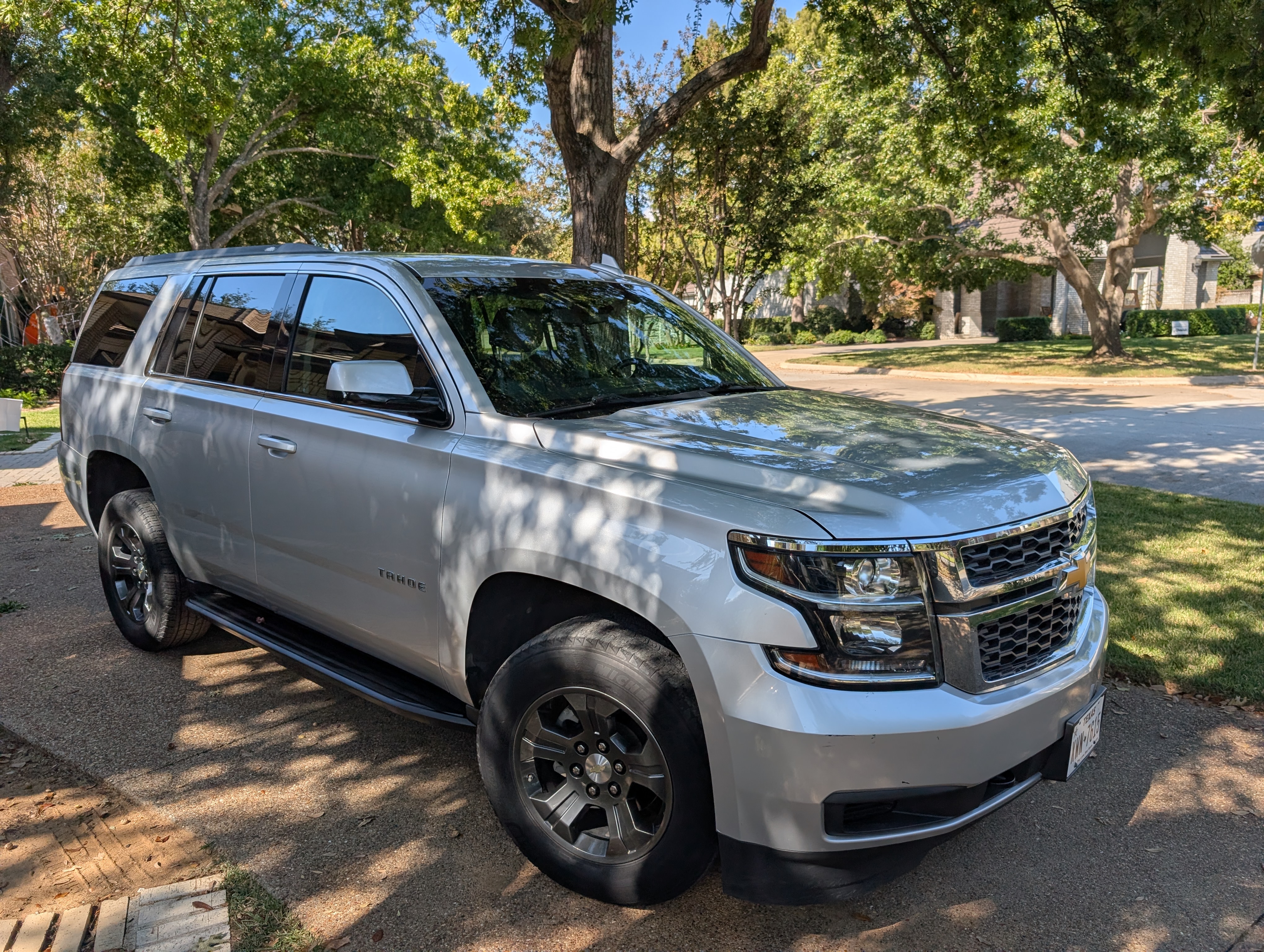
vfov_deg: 56.9
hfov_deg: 71.5
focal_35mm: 24
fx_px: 878
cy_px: 476
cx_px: 632
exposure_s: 1/703
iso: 23
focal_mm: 6.9
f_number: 1.68
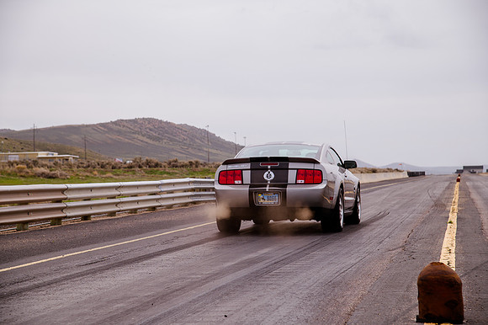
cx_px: 244
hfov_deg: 23.7
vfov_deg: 15.9
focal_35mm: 86
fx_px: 1165
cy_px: 162
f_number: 6.3
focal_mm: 86
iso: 200
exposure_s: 1/500
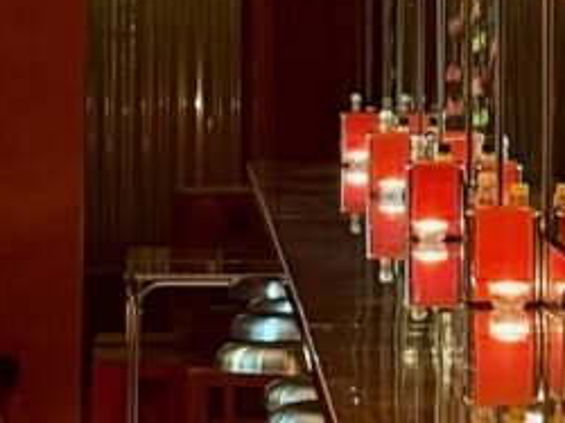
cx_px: 355
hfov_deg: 10.0
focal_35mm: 197
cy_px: 61
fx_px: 3212
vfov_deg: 7.5
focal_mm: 6.76
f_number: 1.78
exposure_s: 1/20
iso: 640
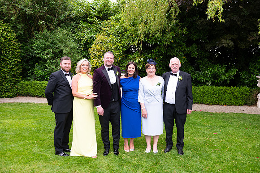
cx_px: 130
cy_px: 86
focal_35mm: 35
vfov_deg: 37.9
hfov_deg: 54.4
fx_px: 253
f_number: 5
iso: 400
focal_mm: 35
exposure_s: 1/200
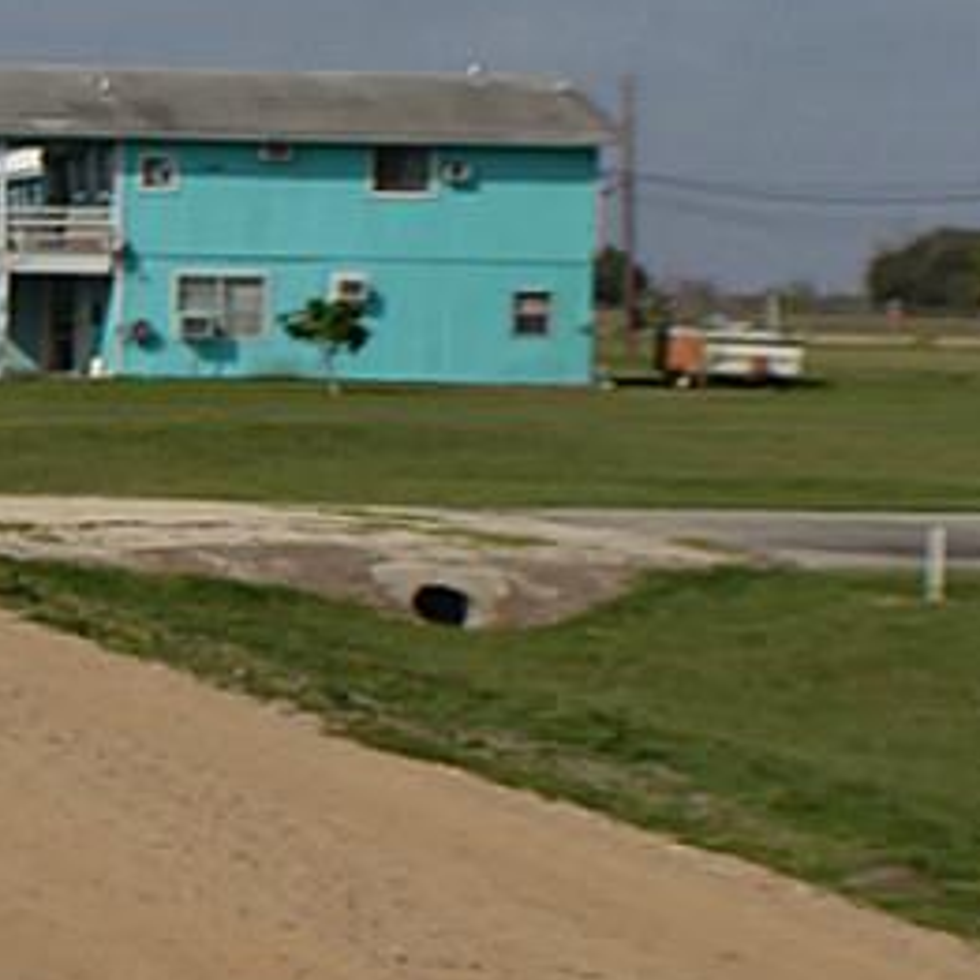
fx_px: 6054
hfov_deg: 8.8
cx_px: -909
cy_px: 681
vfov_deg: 9.2
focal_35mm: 189
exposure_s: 1/5000
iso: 560
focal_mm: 38
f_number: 9
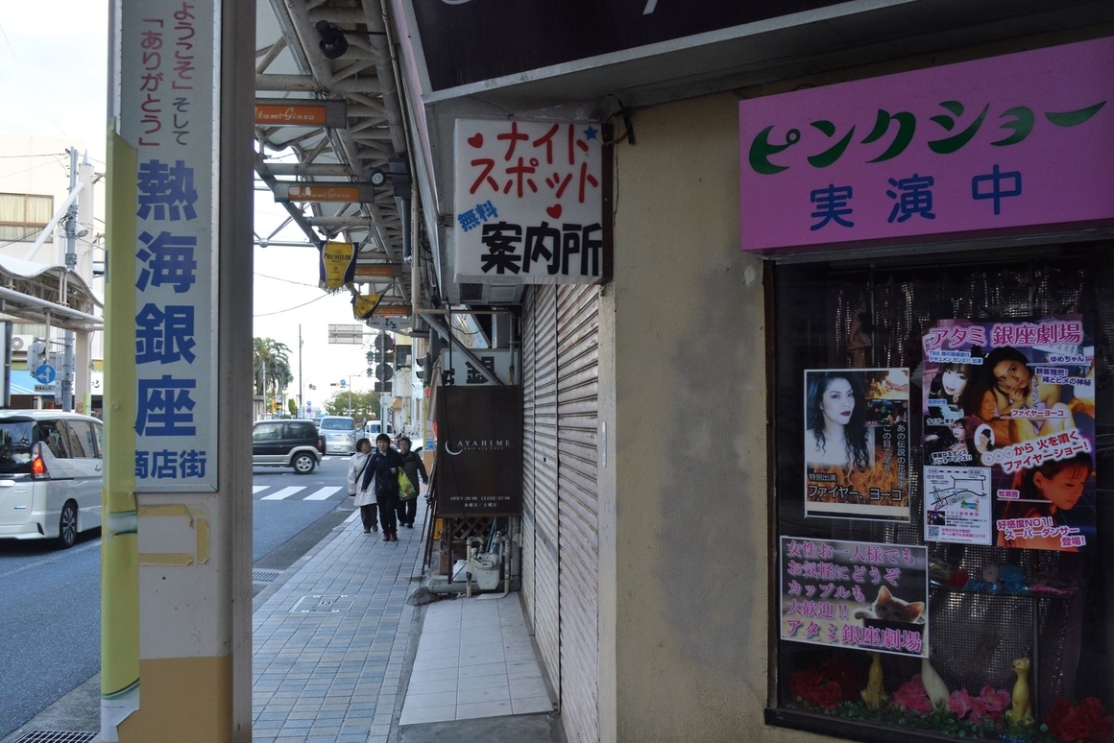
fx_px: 959
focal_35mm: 31
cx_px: 556
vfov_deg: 42.3
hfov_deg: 60.3
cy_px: 368
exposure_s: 1/160
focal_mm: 20
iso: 400
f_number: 6.3
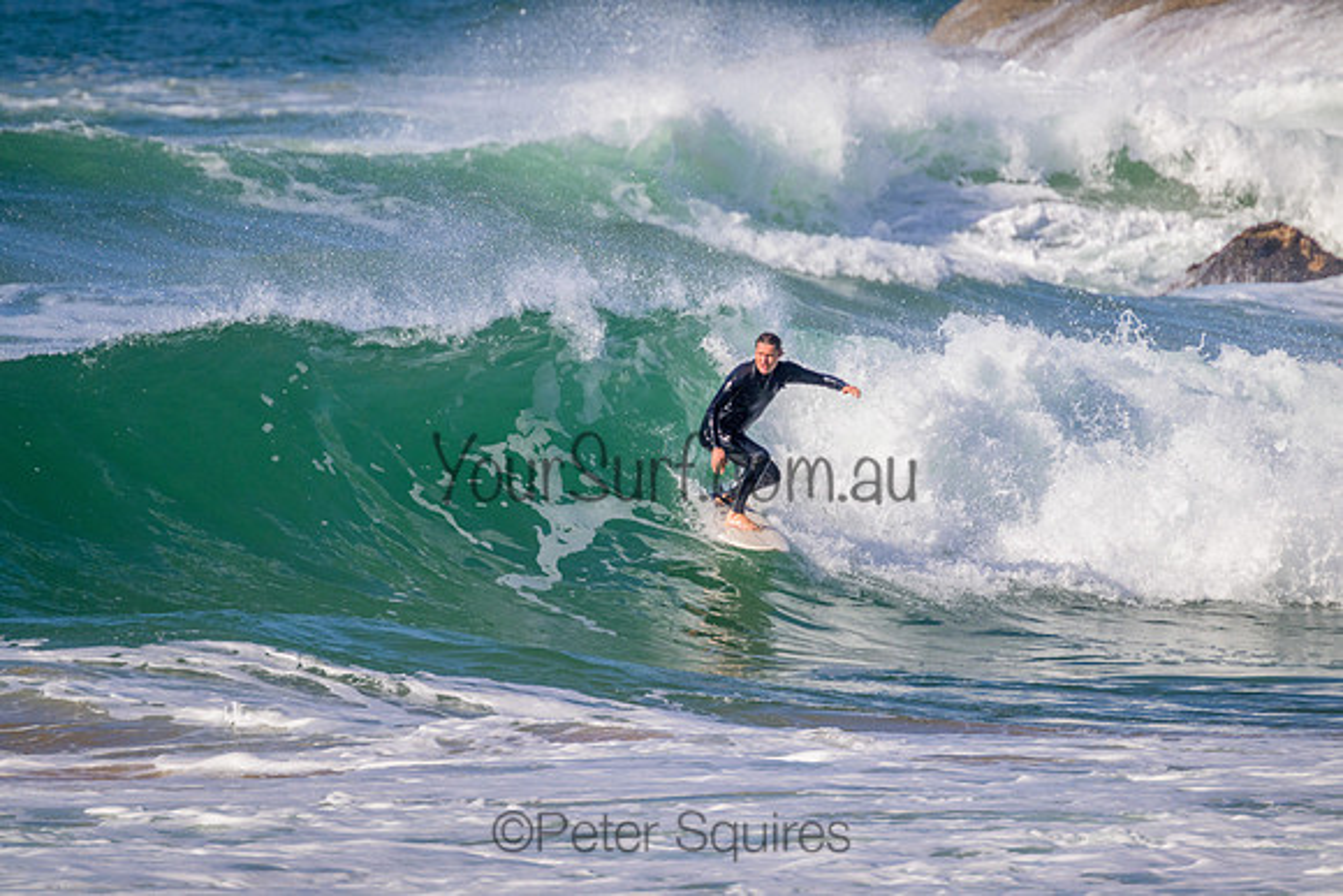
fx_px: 29850
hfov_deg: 2.6
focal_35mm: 800
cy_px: 448
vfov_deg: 1.7
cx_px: 672
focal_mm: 800
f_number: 11
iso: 1000
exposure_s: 1/2000
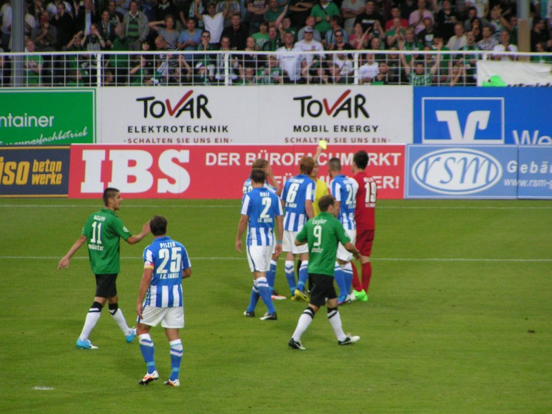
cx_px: 276
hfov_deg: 6.7
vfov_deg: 5.0
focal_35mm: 297
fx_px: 4736
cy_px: 207
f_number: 3.5
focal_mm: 45.4
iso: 200
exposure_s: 1/250
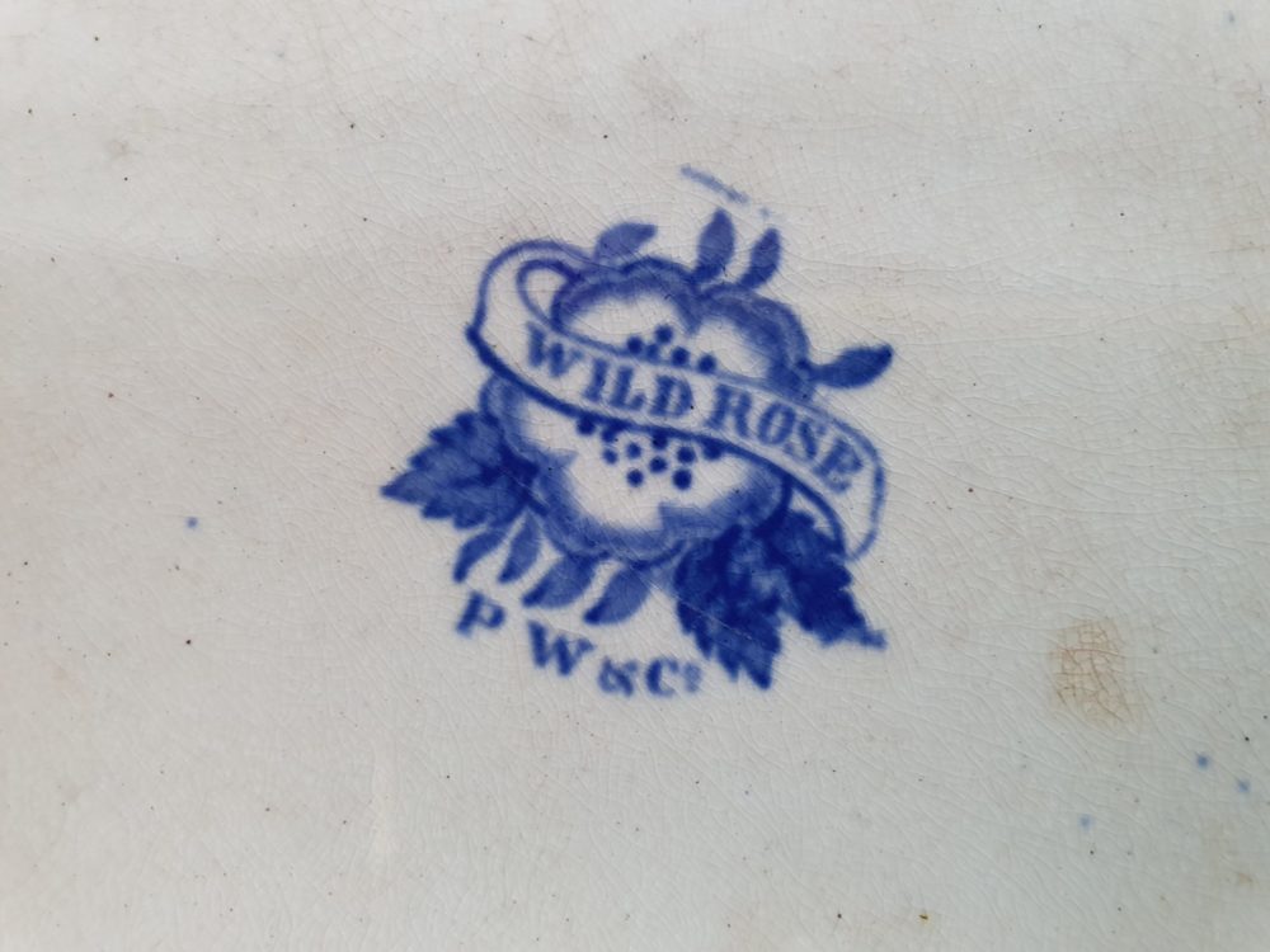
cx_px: 635
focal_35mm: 26
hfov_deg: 67.3
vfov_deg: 53.1
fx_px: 954
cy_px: 476
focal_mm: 4.32
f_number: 2.4
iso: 160
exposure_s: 1/50
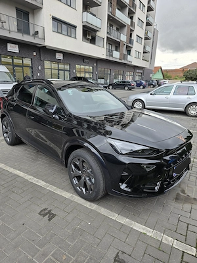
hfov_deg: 58.9
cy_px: 132
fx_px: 175
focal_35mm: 23
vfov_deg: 73.9
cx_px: 98
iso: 50
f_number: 1.7
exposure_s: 1/182
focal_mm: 6.3
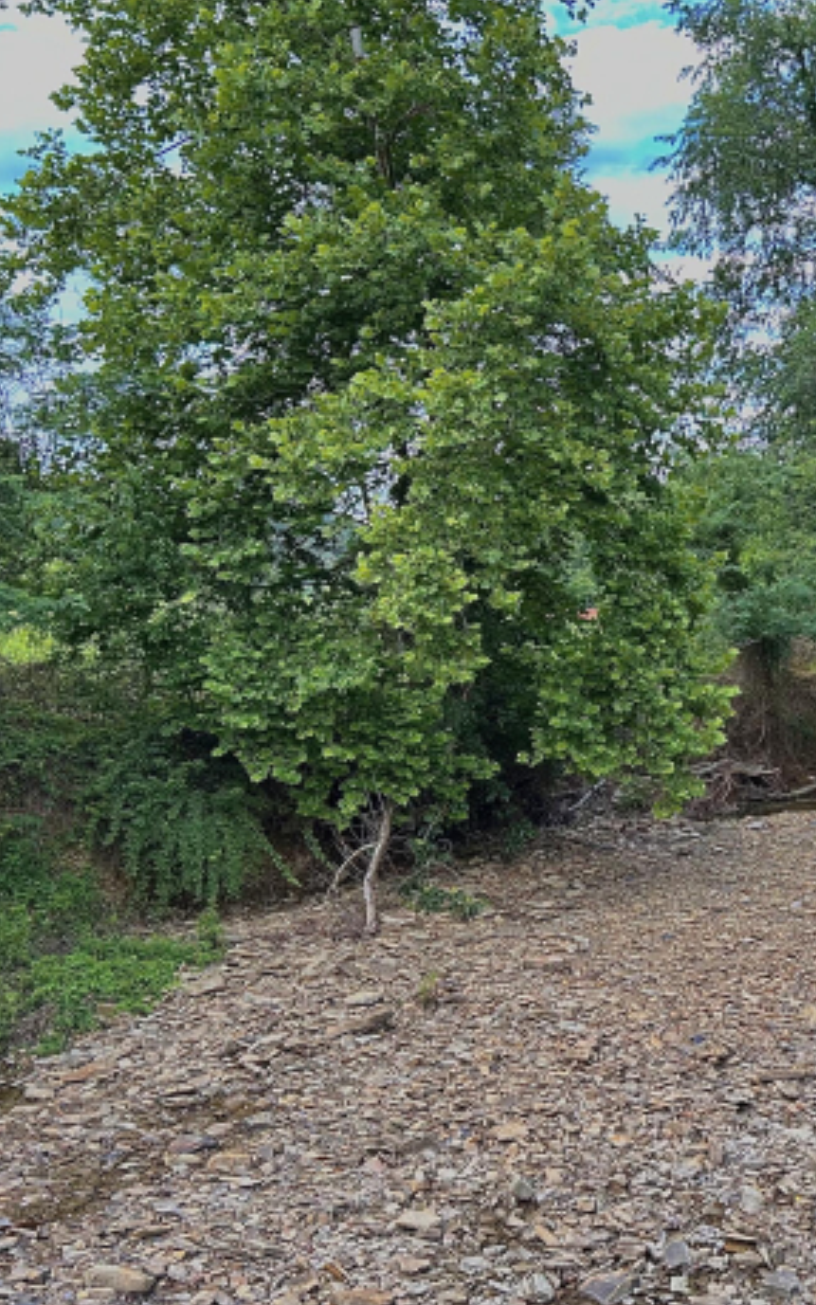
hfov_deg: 30.2
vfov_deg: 49.2
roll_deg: +0.7
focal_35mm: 40
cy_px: 702
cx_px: 780
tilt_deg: -1.7
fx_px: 1423
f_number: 1.5
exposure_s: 1/130
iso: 32
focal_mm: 5.7
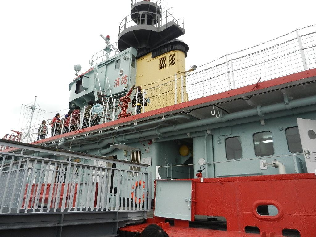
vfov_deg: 54.9
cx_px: 158
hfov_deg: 69.4
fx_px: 228
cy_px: 118
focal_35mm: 25
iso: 160
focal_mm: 4.5
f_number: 3.5
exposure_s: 1/200
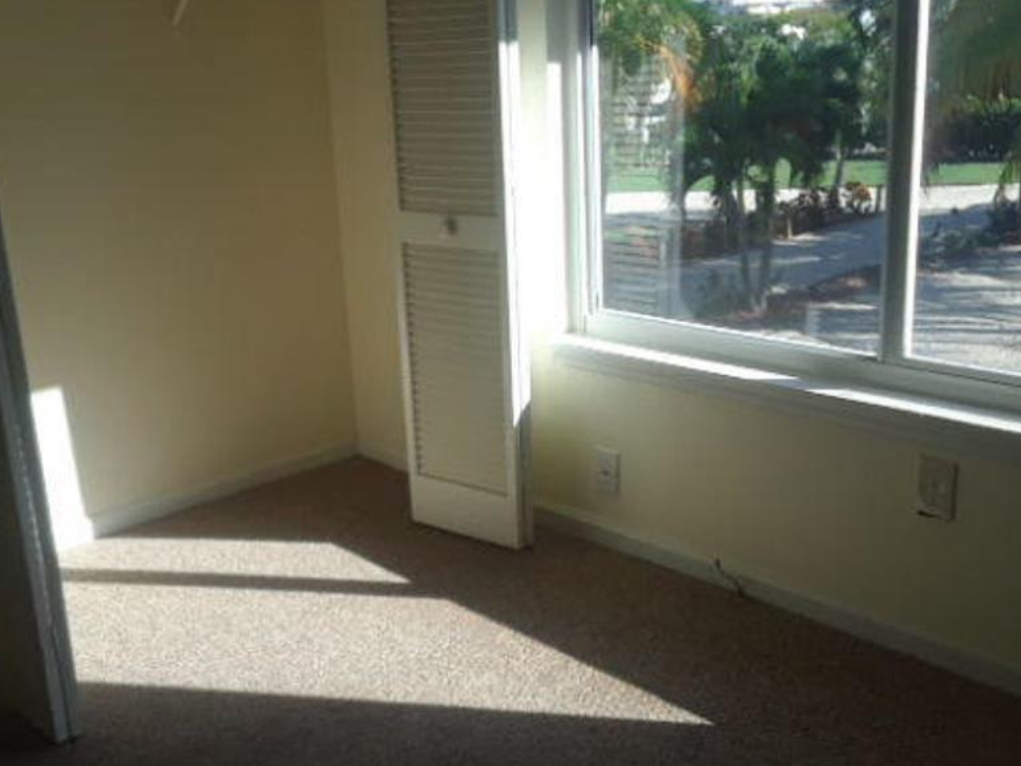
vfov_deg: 35.9
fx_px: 1180
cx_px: 384
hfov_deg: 46.4
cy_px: 418
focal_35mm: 40
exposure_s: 1/509
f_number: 1.9
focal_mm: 2.47
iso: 40
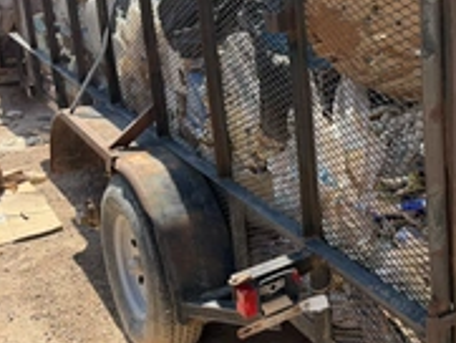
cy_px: 78
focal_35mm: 53
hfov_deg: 32.4
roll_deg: -0.2
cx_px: 484
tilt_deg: -12.3
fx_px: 699
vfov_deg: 27.1
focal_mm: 6.76
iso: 100
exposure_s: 1/1410
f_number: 1.78
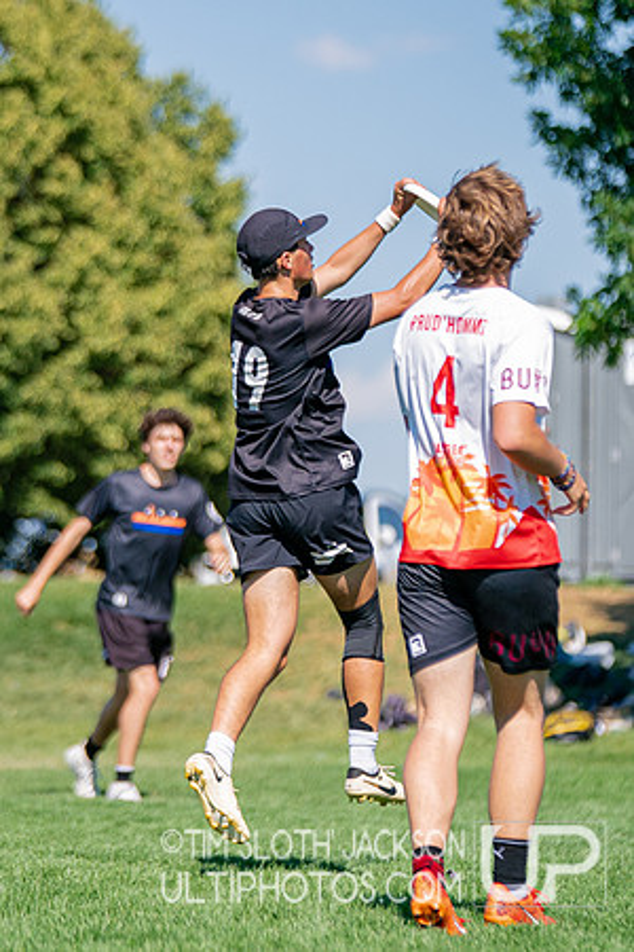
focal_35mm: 268
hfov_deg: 5.1
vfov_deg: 7.7
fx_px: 7069
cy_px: 380
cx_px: 200
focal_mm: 143
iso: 400
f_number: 2.8
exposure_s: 1/6400
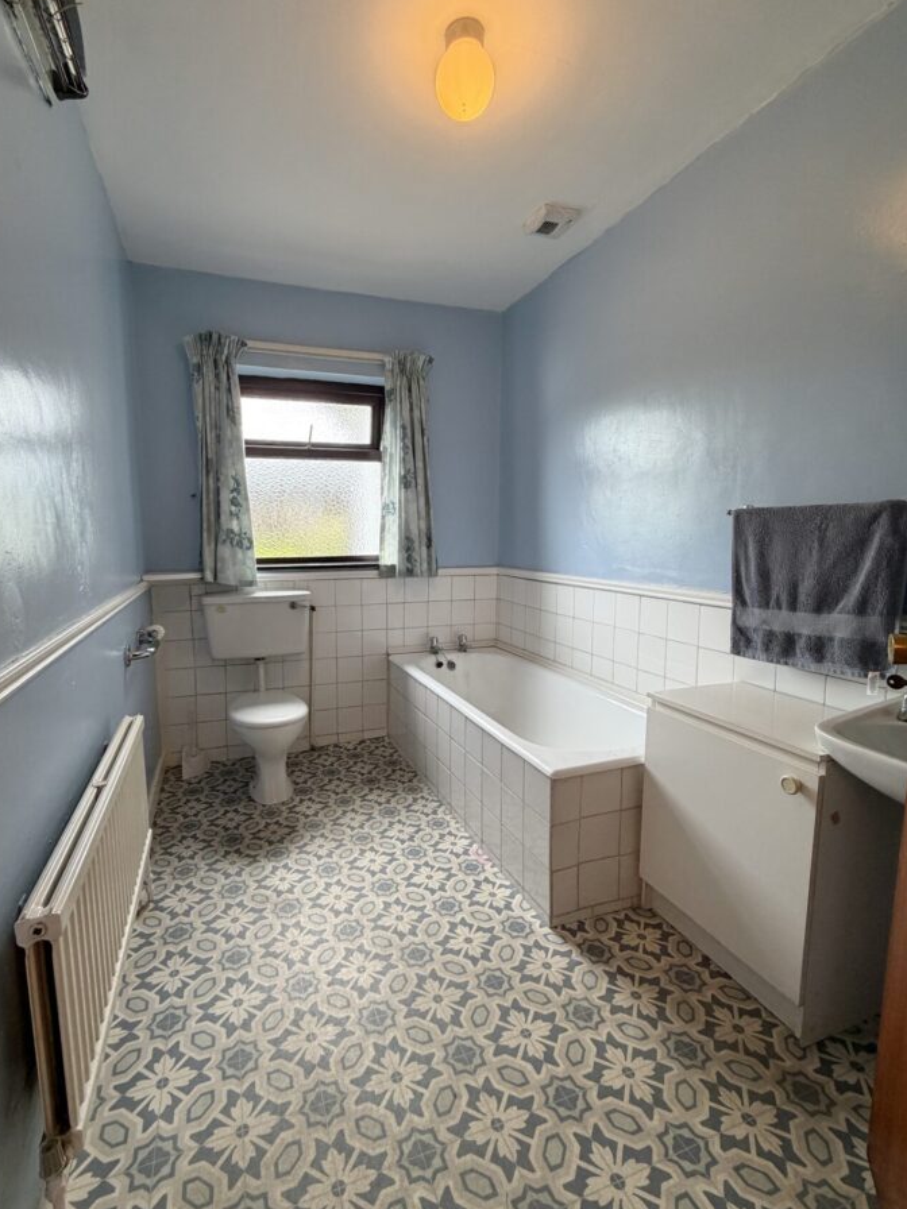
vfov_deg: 94.5
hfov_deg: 77.9
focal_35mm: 16
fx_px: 559
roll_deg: -0.1
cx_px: 413
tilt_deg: -7.7
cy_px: 604
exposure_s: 1/100
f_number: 2.2
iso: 160
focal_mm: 2.22
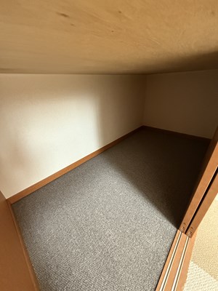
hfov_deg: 85.7
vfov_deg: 102.1
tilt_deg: -26.6
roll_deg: +2.9
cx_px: 109
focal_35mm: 14
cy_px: 146
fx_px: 118
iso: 800
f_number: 2.2
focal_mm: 2.22
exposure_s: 1/50
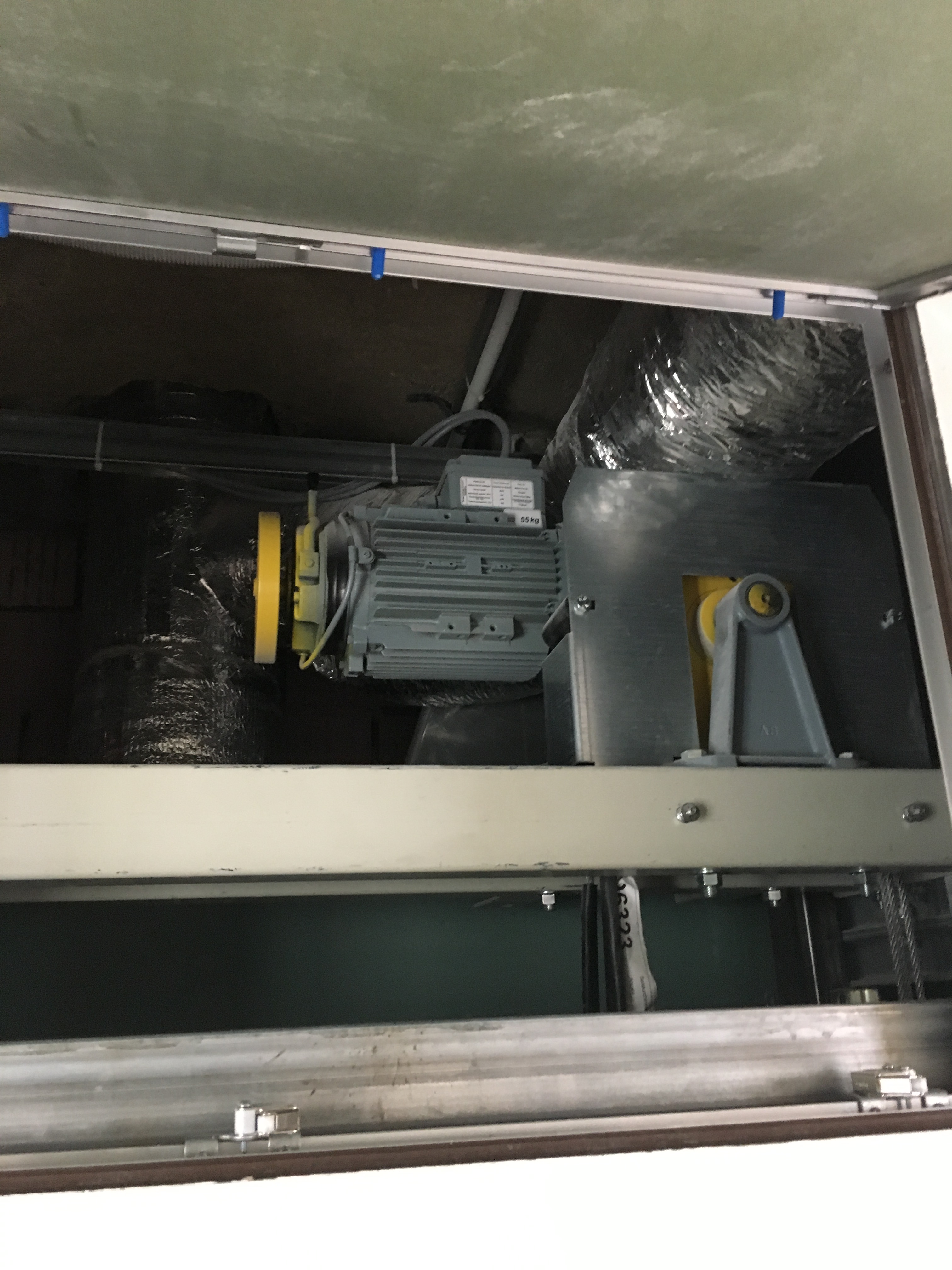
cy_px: 635
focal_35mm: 29
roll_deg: +3.7
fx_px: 1063
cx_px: 476
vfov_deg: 61.7
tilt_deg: +19.2
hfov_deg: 48.2
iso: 250
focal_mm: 4.15
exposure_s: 1/25
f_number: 2.2
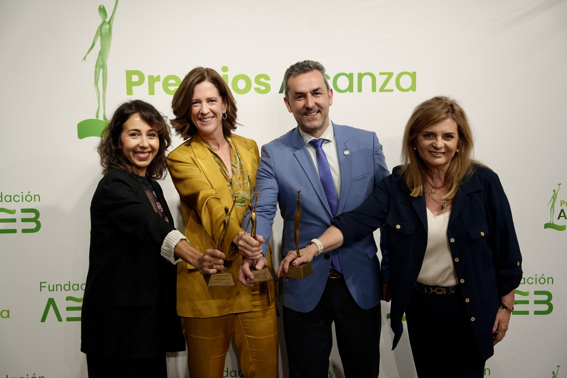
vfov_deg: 29.9
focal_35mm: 45
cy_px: 189
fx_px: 709
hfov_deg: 43.6
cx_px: 284
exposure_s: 1/160
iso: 640
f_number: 4
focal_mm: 45
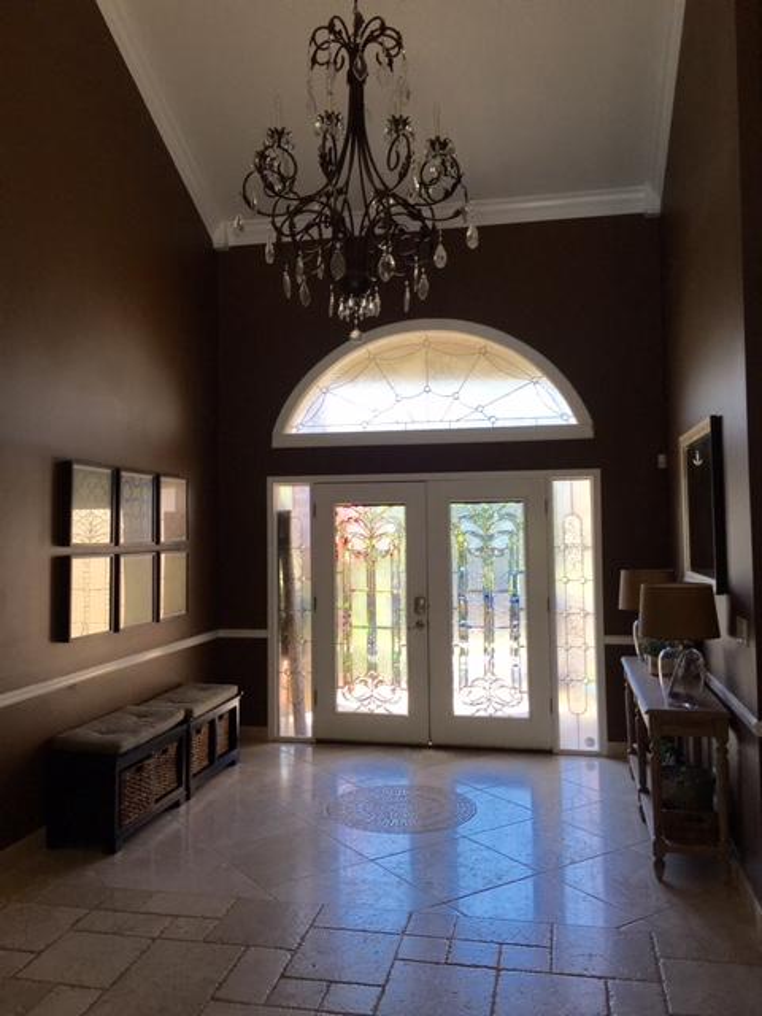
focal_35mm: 29
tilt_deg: +3.5
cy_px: 508
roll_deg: +0.1
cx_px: 381
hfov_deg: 48.2
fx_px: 851
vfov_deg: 61.7
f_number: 2.2
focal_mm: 4.15
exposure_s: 1/165
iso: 25
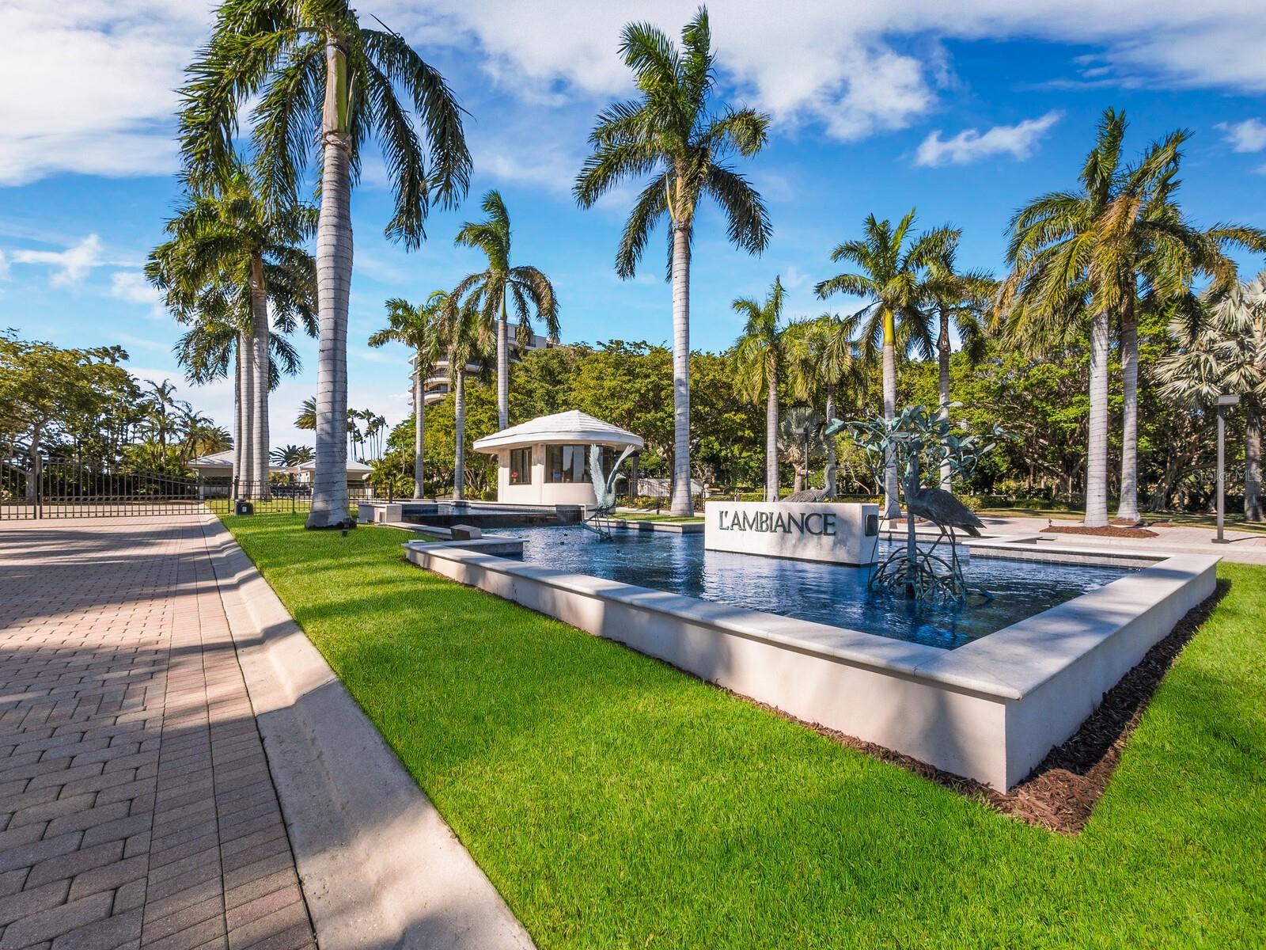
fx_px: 512
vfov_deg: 85.7
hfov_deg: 102.1
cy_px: 475
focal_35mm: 14
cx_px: 633
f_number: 10
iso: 200
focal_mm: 7
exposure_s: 1/250
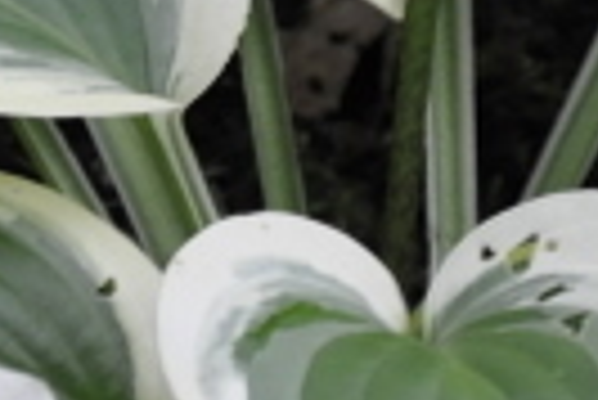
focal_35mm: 945
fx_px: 15714
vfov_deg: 1.5
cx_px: 229
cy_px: 130
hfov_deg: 2.2
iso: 1100
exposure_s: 1/125
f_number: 5.6
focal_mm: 105
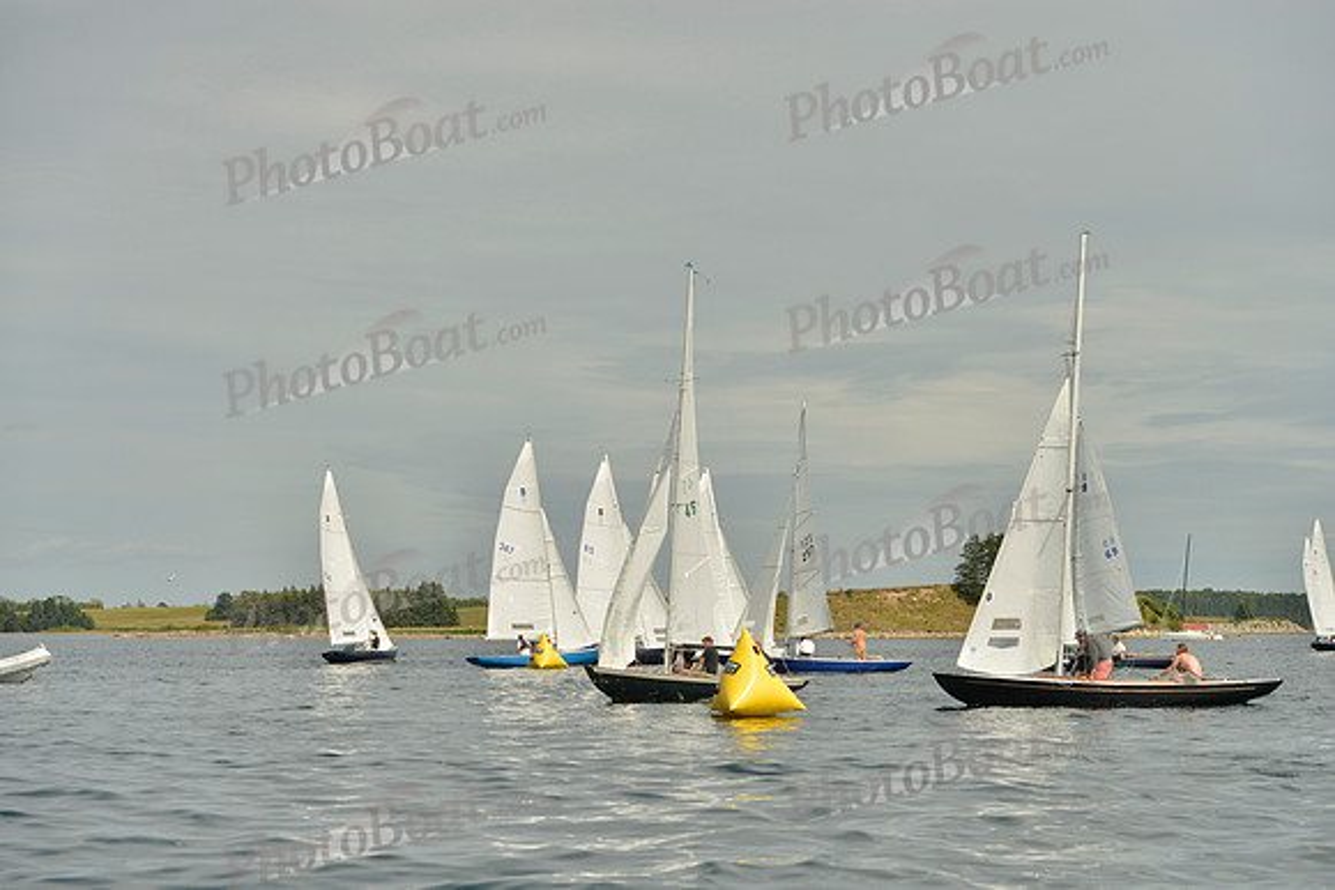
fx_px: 2596
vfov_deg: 19.5
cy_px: 445
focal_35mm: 70
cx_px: 668
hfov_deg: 28.8
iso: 400
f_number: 5.6
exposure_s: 1/5000
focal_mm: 70
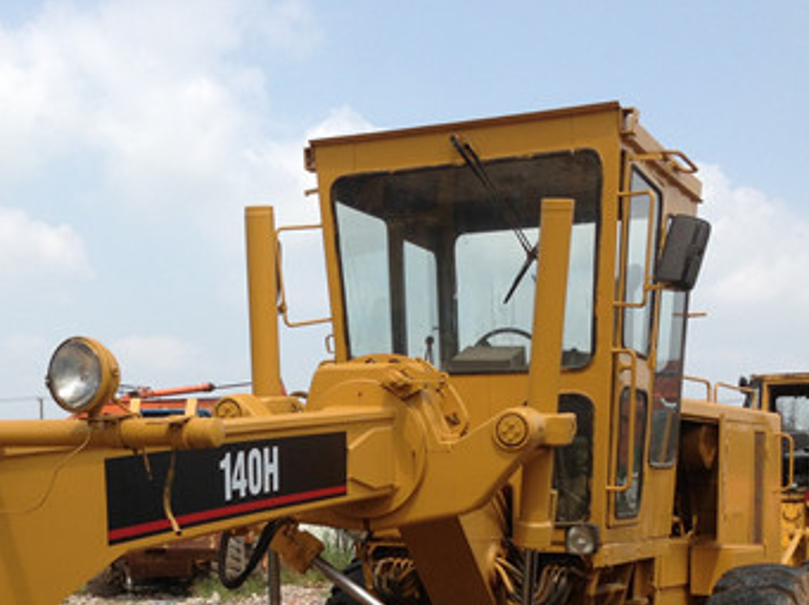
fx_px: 1447
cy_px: 548
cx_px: 263
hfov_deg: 31.0
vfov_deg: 23.0
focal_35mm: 62
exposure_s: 1/1232
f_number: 2.4
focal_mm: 4.13
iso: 50
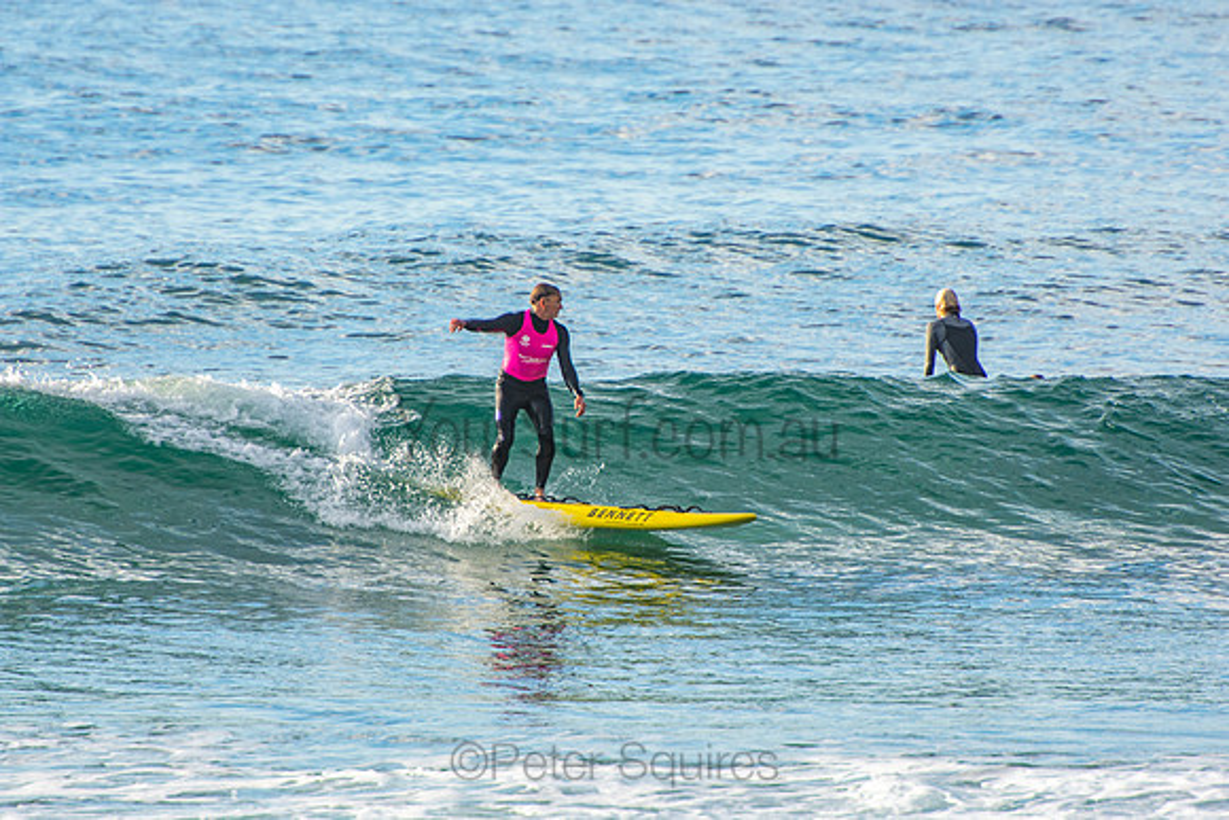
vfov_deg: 2.3
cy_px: 410
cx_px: 614
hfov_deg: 3.4
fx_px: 20487
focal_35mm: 600
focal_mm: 400
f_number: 5.6
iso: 200
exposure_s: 1/640
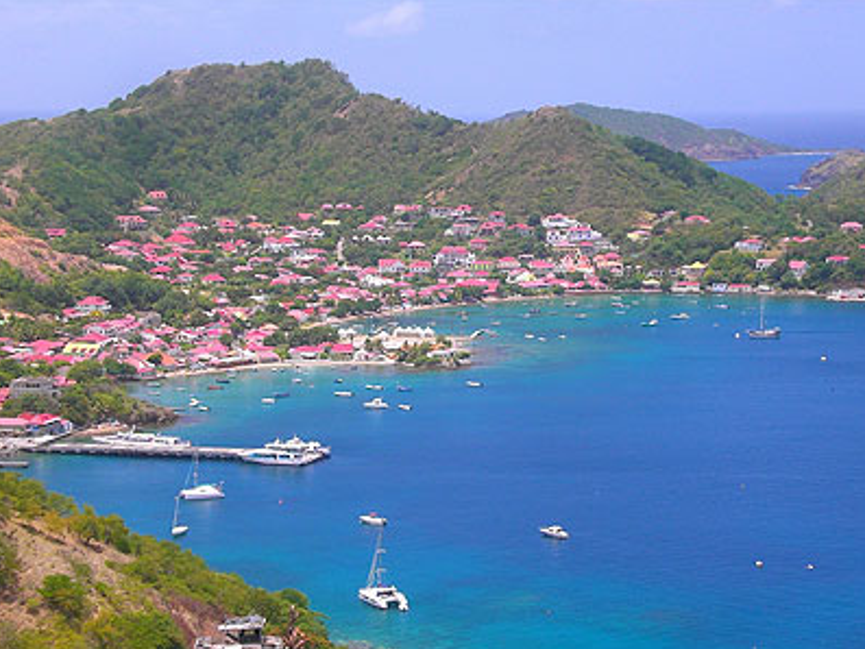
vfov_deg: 17.4
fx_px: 2125
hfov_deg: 23.0
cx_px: 473
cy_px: 364
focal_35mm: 85
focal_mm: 12.47
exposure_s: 1/250
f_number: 6.4
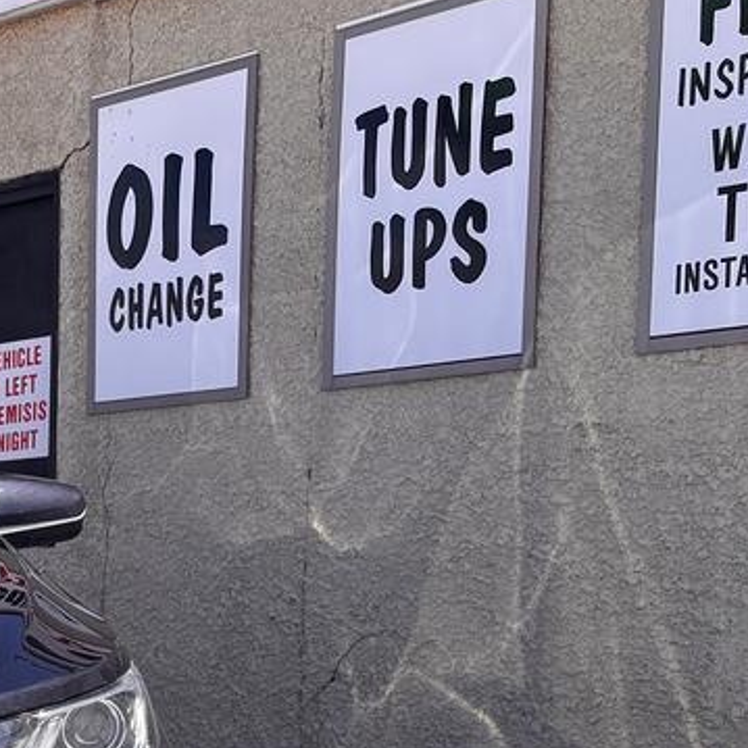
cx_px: -467
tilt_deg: -5.9
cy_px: 808
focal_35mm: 82
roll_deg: +0.3
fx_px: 2005
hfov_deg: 18.1
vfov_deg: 20.2
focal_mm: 5.96
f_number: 1.6
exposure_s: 1/2857
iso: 50
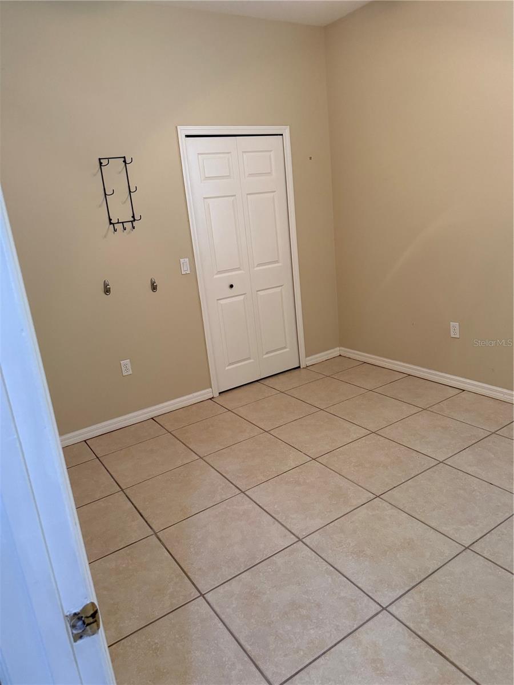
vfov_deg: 71.6
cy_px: 342
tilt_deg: -15.8
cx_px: 257
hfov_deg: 56.8
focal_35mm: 24
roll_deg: +5.1
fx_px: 475
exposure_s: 1/120
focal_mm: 6.76
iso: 400
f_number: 1.78
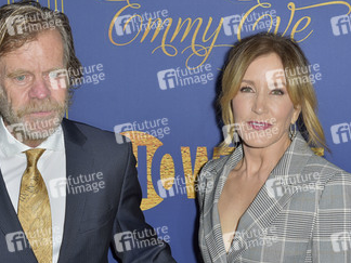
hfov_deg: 30.2
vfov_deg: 22.9
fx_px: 649
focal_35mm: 64
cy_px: 158
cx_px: 156
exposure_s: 1/250
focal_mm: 48
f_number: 6.3
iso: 250
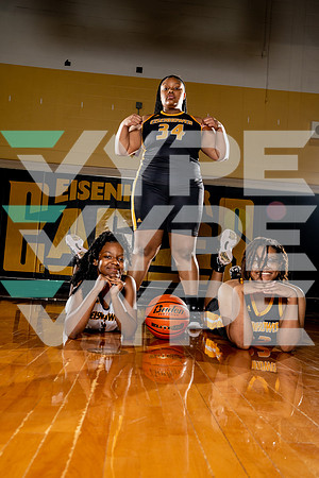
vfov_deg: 55.8
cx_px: 160
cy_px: 239
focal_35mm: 34
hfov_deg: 38.9
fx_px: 452
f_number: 6.3
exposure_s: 1/250
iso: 320
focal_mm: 34
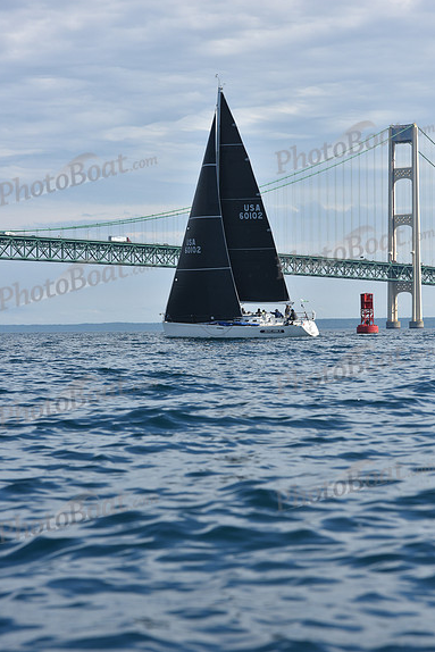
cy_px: 325
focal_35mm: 101
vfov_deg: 20.2
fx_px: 1829
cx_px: 216
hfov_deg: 13.6
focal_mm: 100
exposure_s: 1/800
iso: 250
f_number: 9
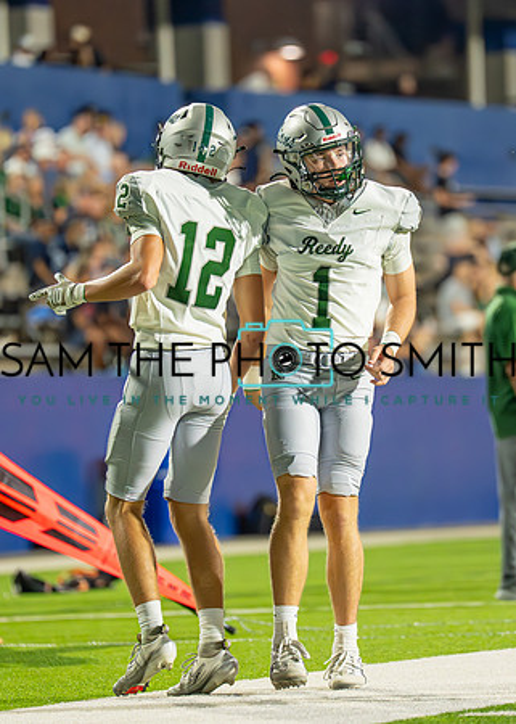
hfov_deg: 4.3
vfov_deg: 6.1
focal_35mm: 332
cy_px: 323
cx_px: 324
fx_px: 6821
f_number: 2.8
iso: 4000
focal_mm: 200
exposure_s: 1/1600
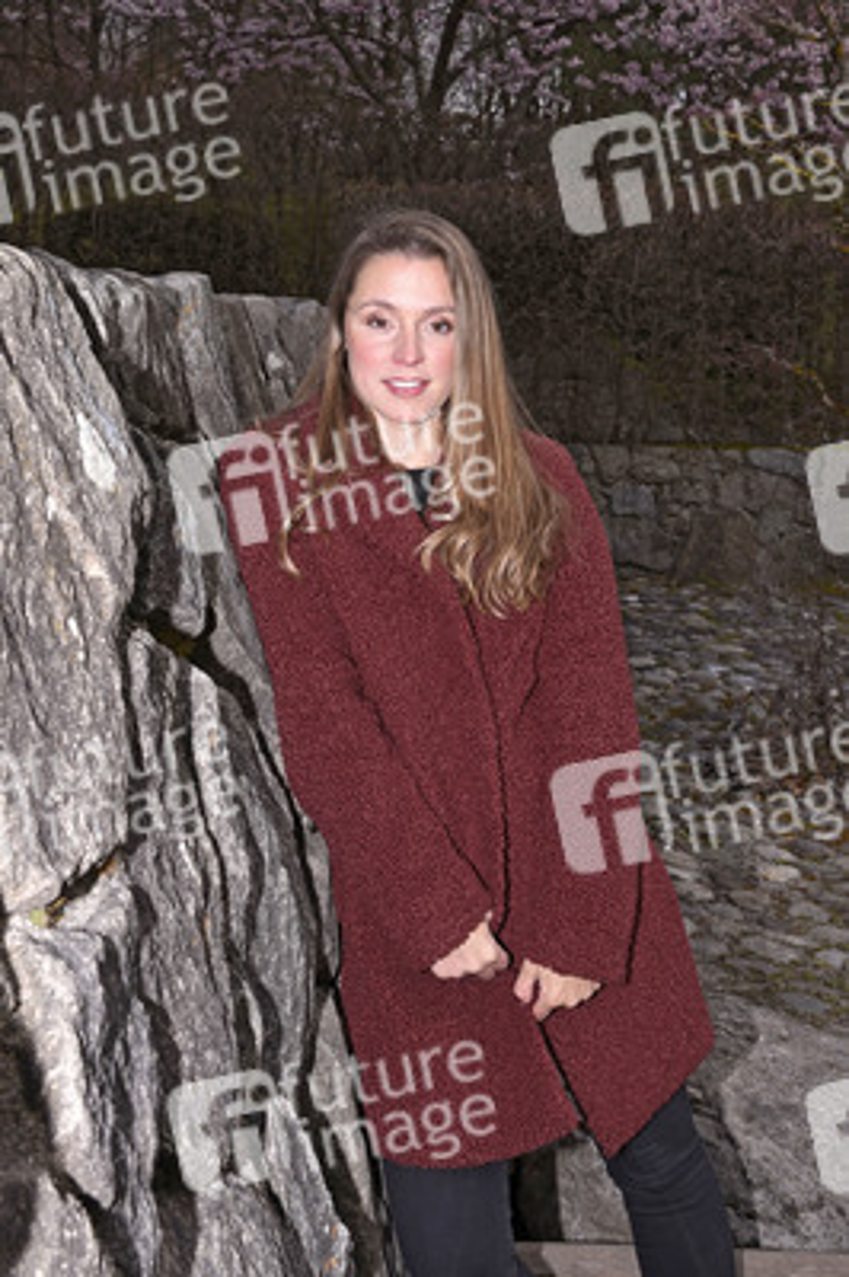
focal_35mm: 40
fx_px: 1417
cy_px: 638
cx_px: 424
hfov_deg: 33.3
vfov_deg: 48.5
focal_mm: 40
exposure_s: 1/160
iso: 125
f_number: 10
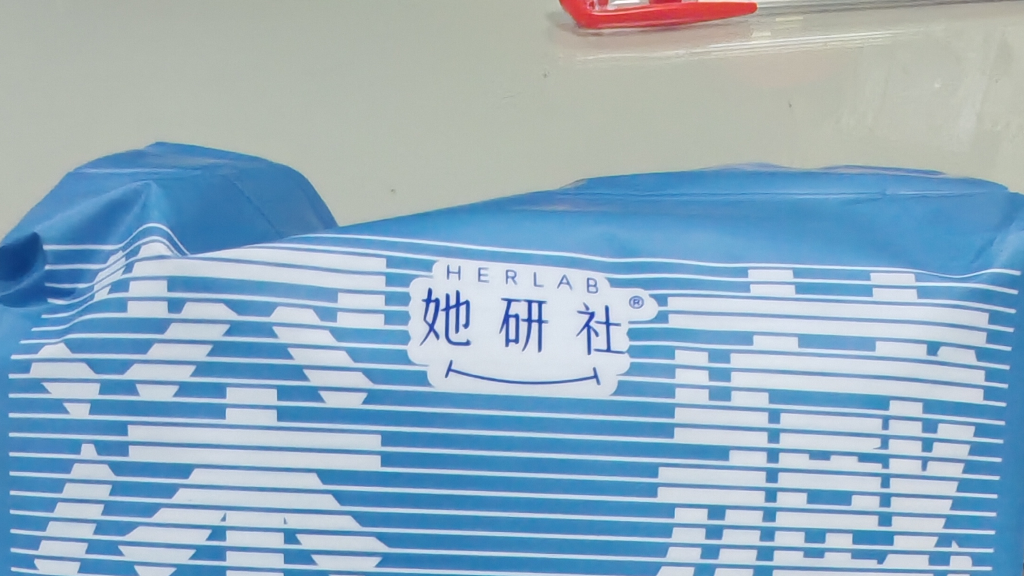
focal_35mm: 44
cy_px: 664
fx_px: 1195
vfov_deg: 24.8
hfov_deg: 46.3
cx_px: 587
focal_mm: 1.96
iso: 160
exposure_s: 1/50
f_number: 2.2
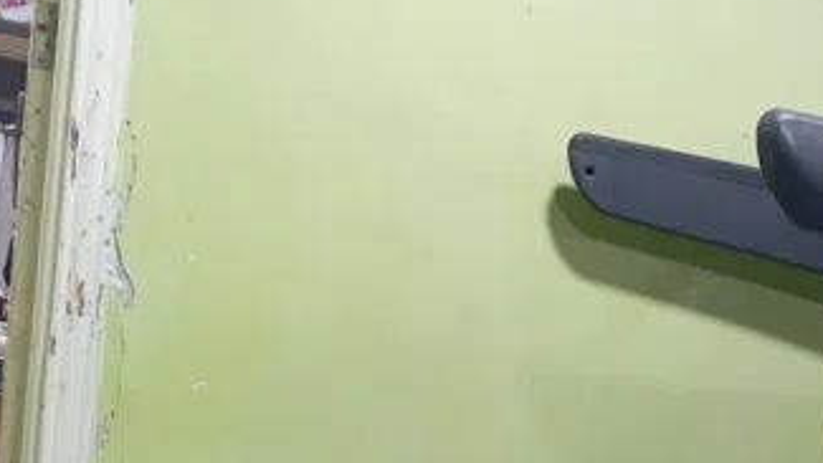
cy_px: 486
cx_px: 777
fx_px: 1310
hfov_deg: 32.7
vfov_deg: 19.4
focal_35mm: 60
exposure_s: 1/33.3
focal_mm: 4.25
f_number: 1.8
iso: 211
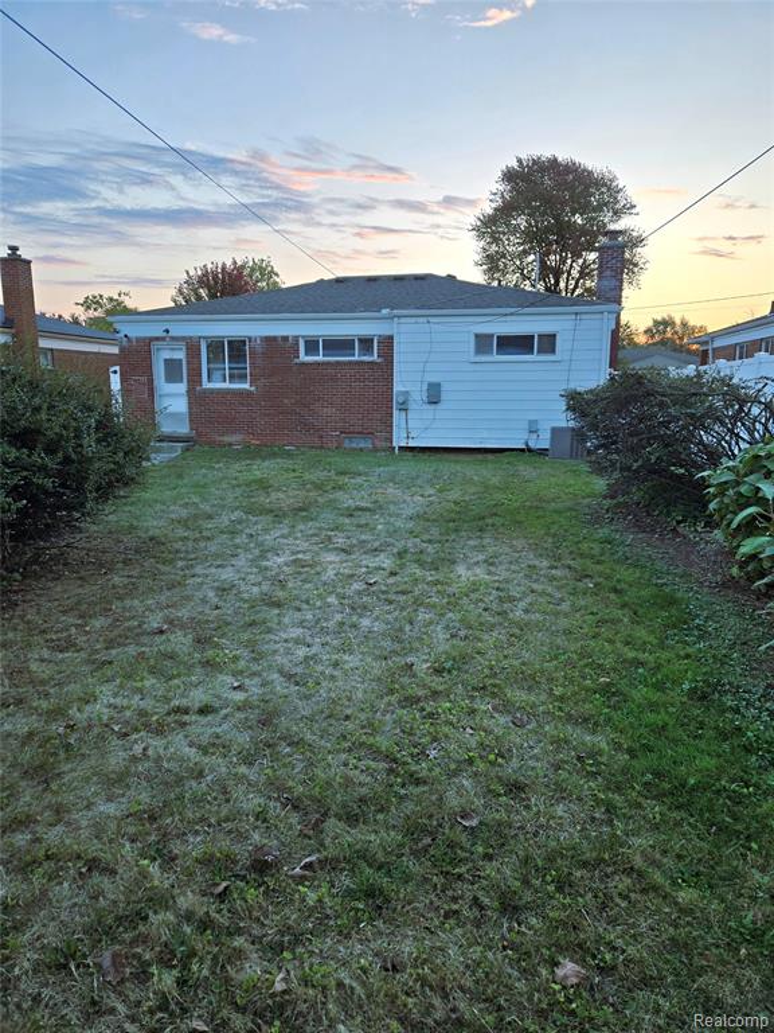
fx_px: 686
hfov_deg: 58.9
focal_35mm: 23
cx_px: 387
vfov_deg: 73.9
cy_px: 516
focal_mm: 5.4
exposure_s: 1/182
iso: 50
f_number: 1.8
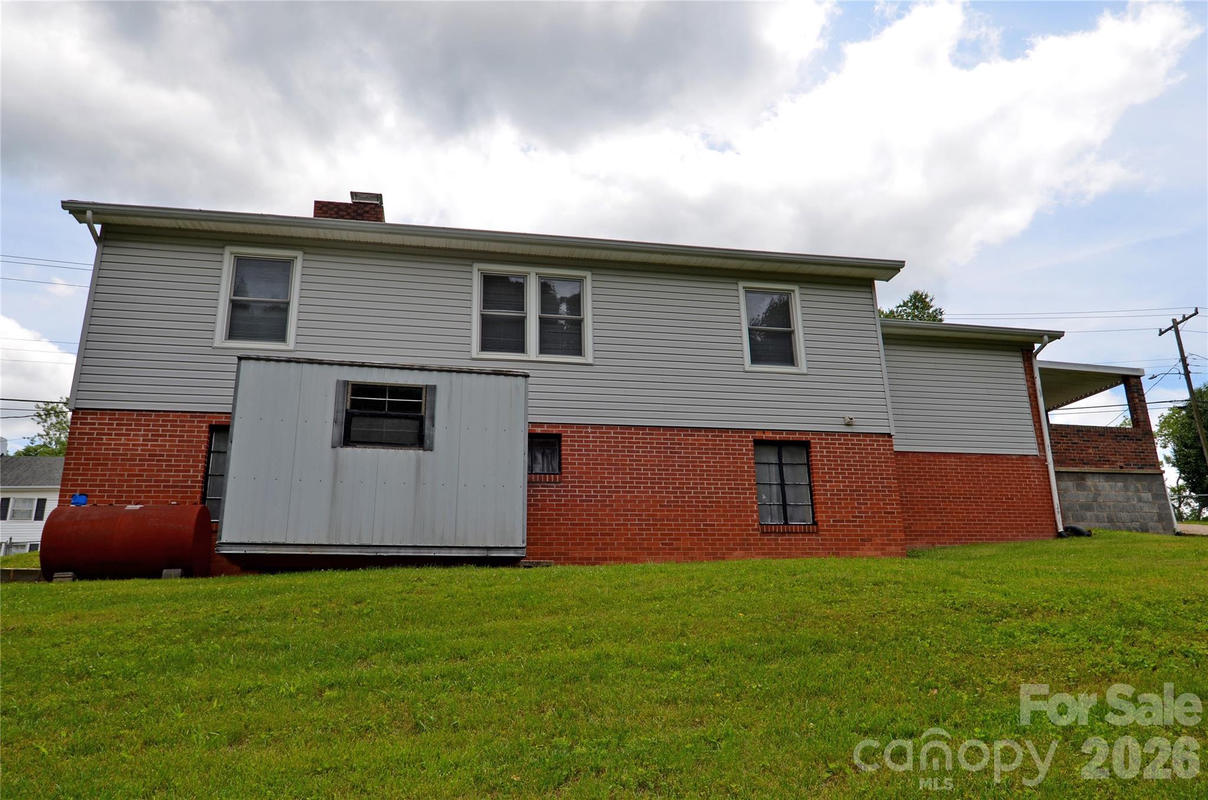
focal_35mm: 24
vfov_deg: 52.9
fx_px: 804
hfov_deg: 73.9
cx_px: 604
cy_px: 400
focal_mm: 16
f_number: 10
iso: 100
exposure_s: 1/250
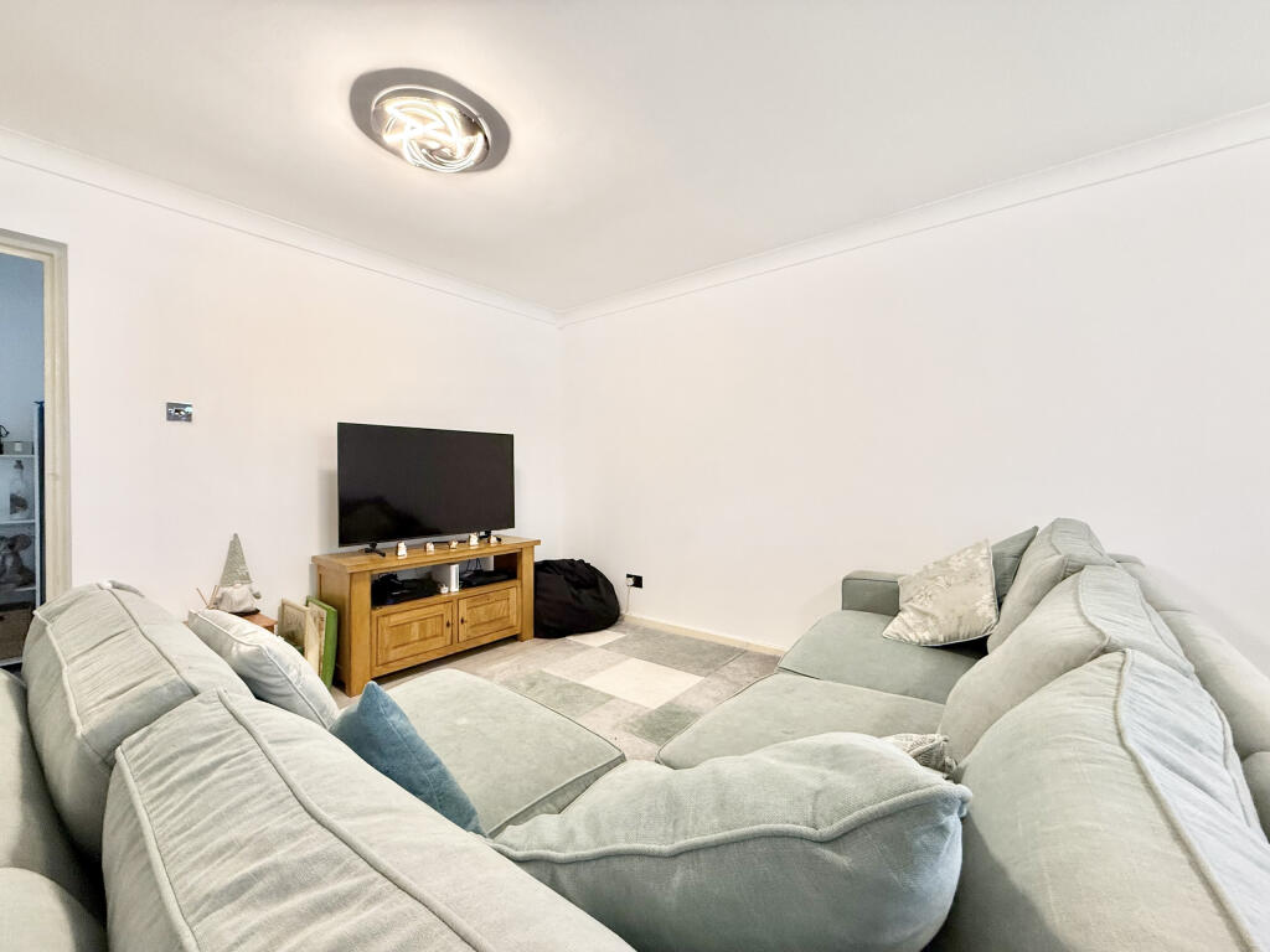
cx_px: 635
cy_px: 476
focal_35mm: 14
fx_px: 514
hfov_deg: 102.1
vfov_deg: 85.7
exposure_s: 1/100
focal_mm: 2.22
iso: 320
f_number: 2.2
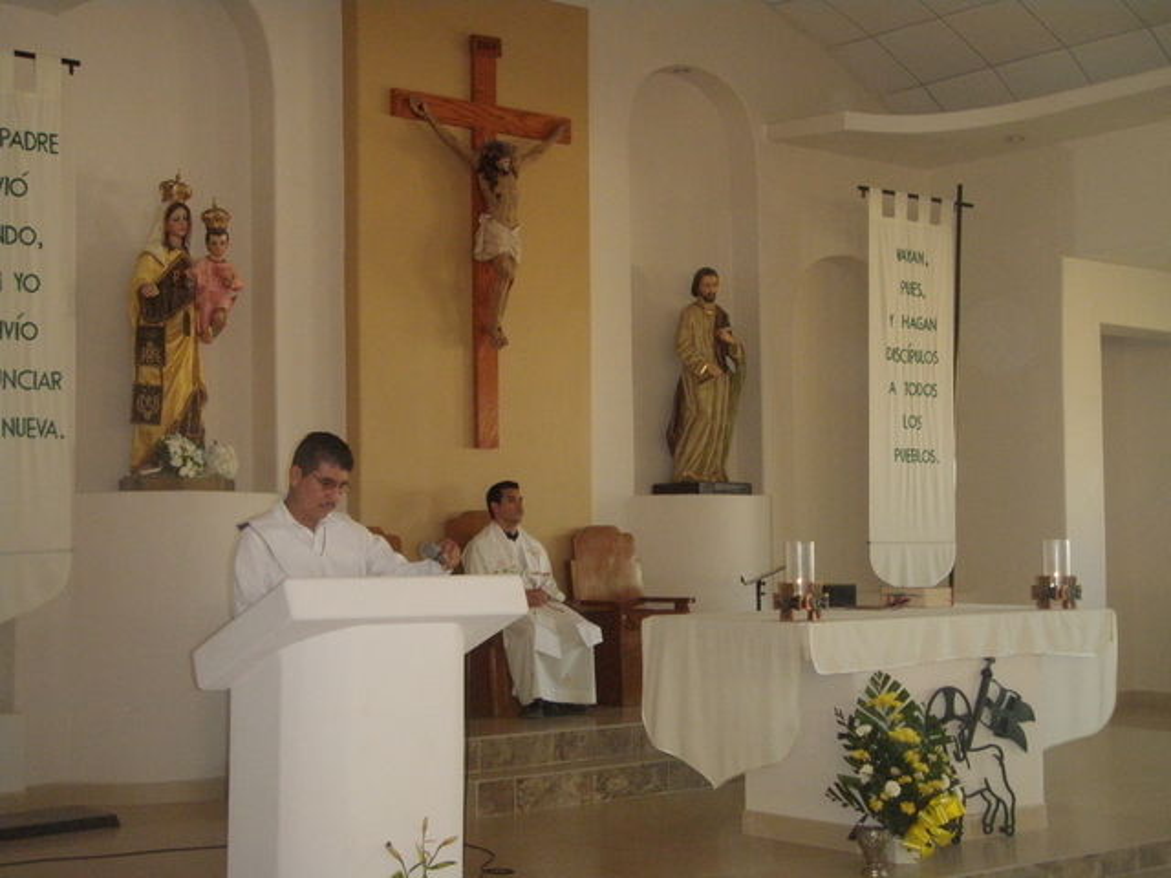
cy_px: 439
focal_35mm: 58
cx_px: 586
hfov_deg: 33.2
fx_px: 1962
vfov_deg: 25.2
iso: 500
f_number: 4.2
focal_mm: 10.28
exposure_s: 1/40
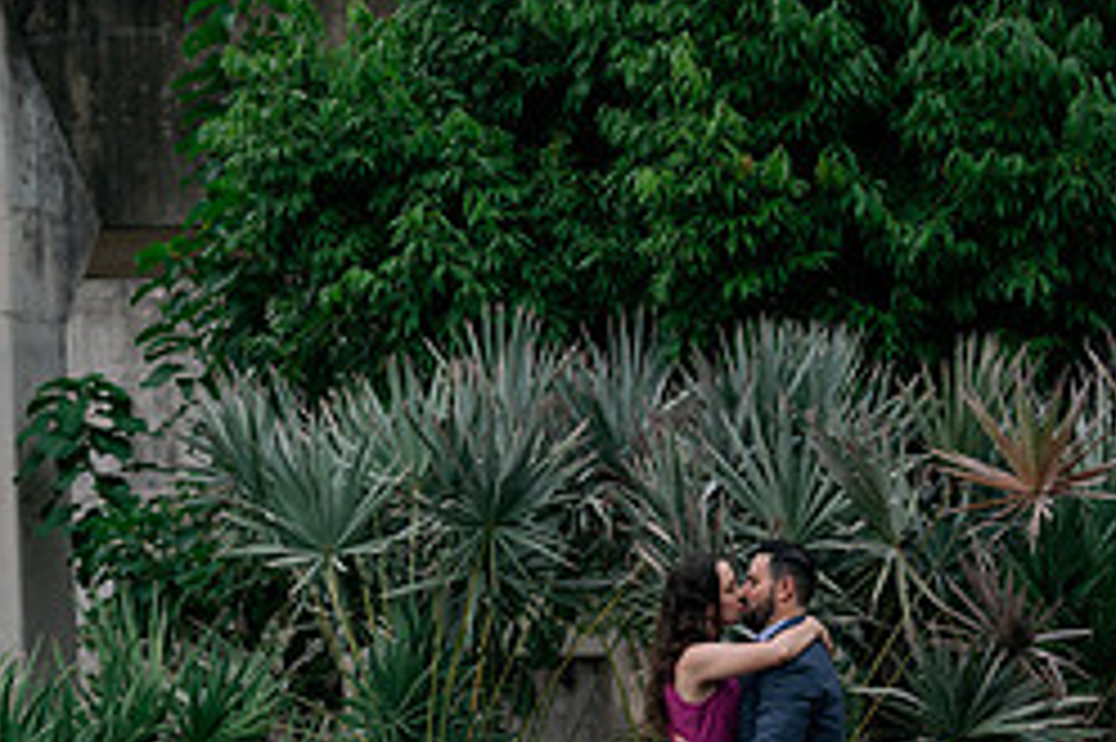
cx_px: 243
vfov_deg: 11.5
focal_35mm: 117
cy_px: 836
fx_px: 3624
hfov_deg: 17.4
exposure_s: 1/400
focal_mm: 50
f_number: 2
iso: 80
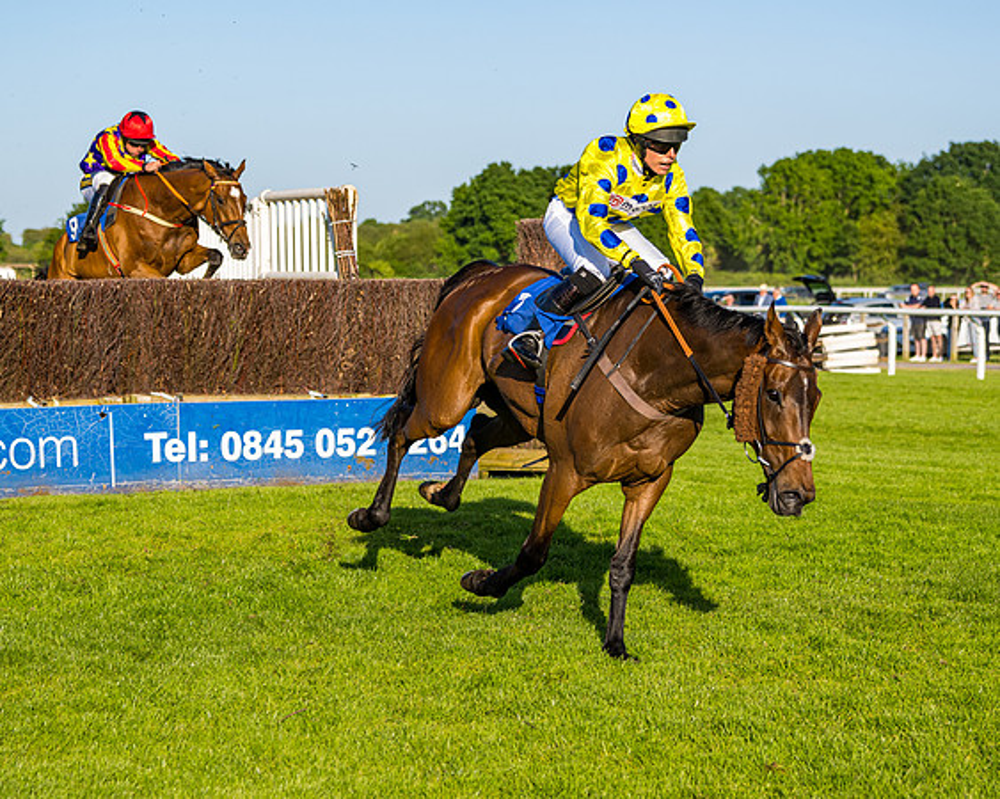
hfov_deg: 18.8
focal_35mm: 102
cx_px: 507
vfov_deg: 15.0
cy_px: 360
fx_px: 3028
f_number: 4
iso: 200
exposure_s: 1/1250
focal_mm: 70
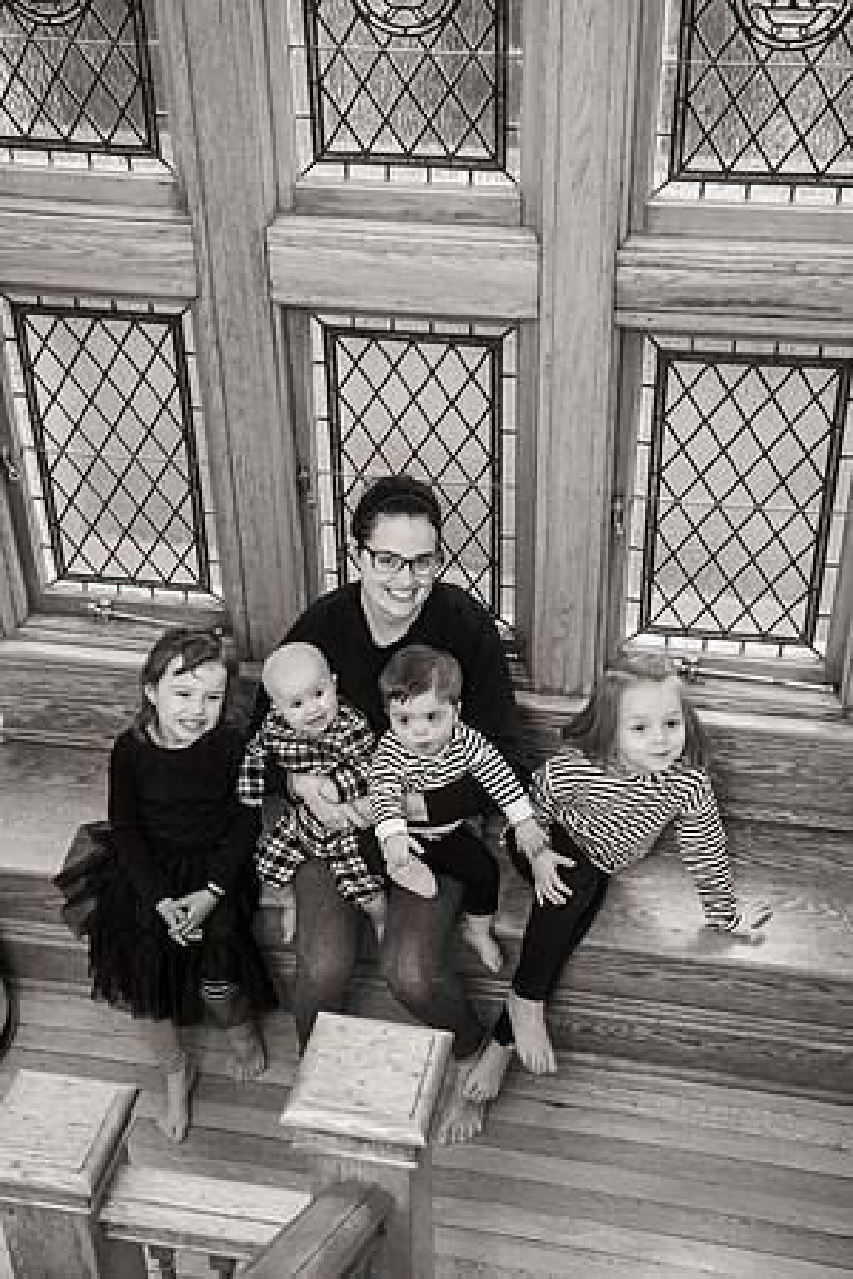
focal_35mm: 48
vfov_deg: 41.1
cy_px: 640
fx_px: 1706
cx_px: 426
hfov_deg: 28.1
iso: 800
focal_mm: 48
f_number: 4.5
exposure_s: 1/125
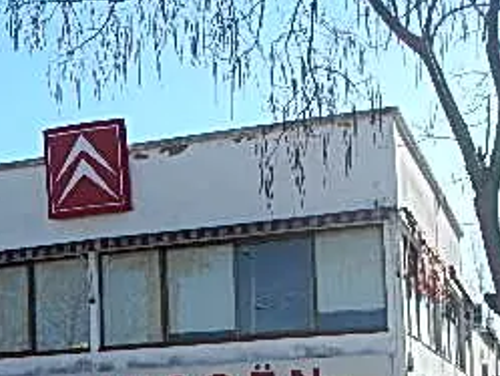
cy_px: 390
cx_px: 161
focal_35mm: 72
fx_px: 1040
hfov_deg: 26.8
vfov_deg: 19.8
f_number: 3.9
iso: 125
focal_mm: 5
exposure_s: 1/640
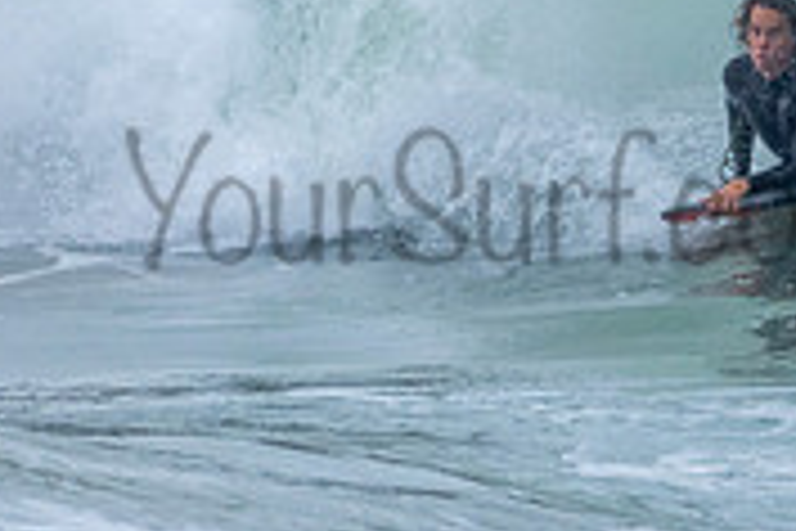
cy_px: 160
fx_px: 54345
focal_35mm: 2458
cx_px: 589
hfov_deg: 0.8
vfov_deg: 0.6
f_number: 5.6
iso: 500
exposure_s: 1/1000
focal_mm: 500
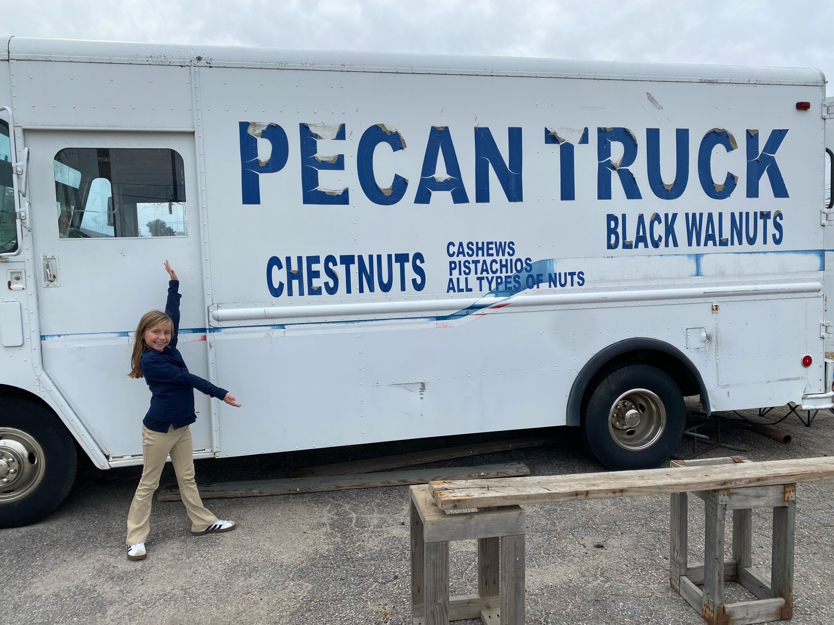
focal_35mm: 26
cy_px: 312
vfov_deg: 53.1
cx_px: 417
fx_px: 626
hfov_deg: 67.3
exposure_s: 1/2513
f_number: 1.8
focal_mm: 4.25
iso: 32
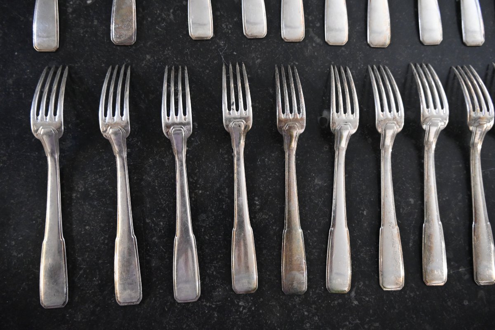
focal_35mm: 27
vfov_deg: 47.9
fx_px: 371
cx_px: 248
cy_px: 165
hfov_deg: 67.4
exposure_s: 1/125
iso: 2500
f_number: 3.5
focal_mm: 18
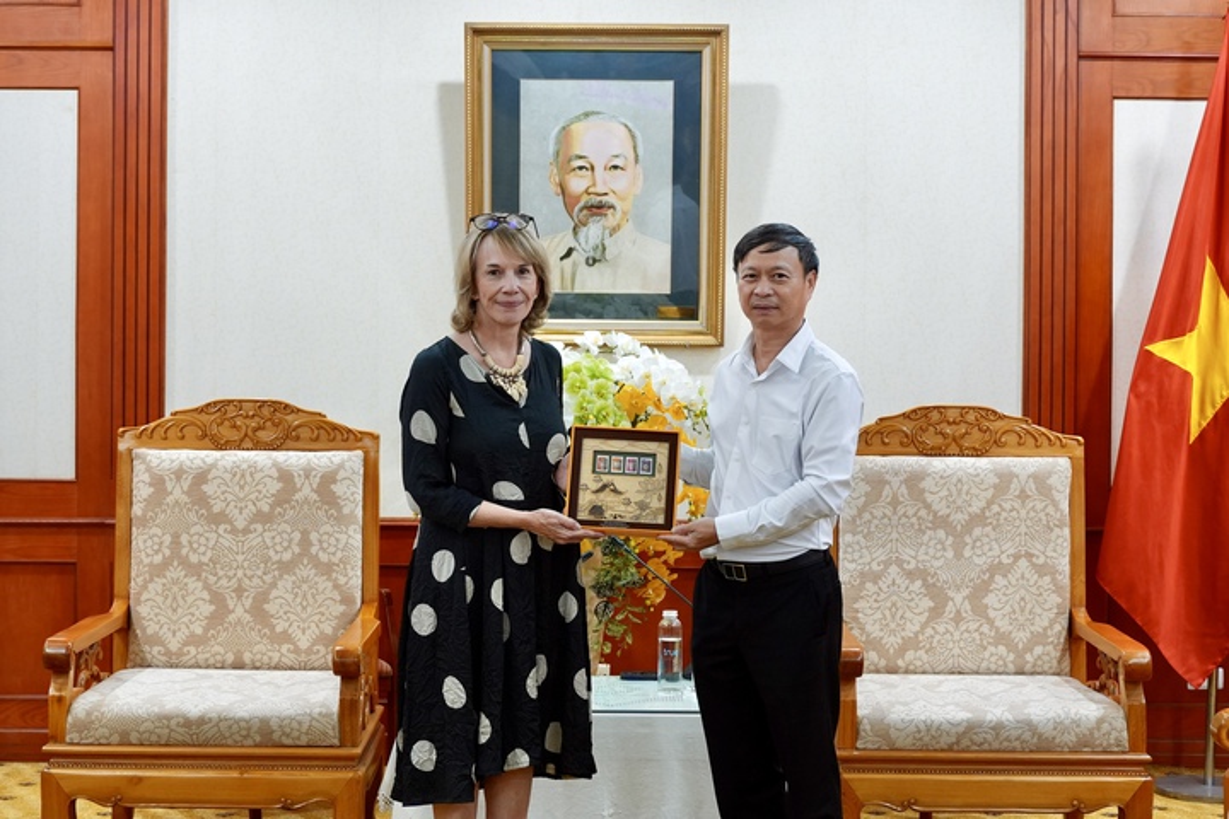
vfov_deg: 26.0
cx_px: 614
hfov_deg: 38.2
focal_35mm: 52
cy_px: 410
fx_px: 1775
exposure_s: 1/125
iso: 1000
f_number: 3.2
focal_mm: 35
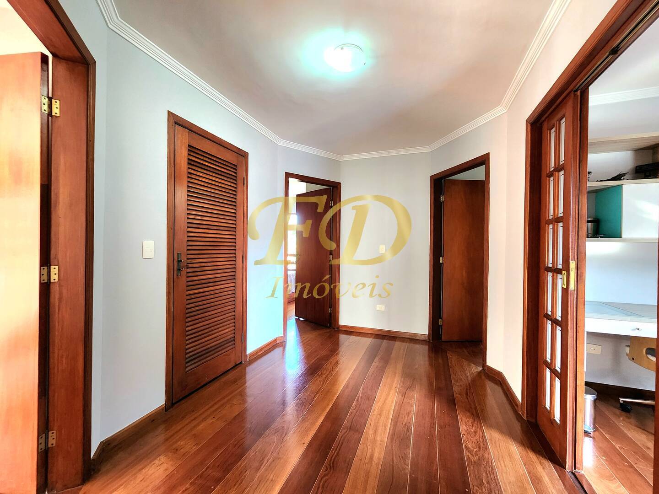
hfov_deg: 106.2
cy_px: 247
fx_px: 247
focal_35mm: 13
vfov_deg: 89.9
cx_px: 330
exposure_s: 1/40
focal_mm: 2.2
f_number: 2.2
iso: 320
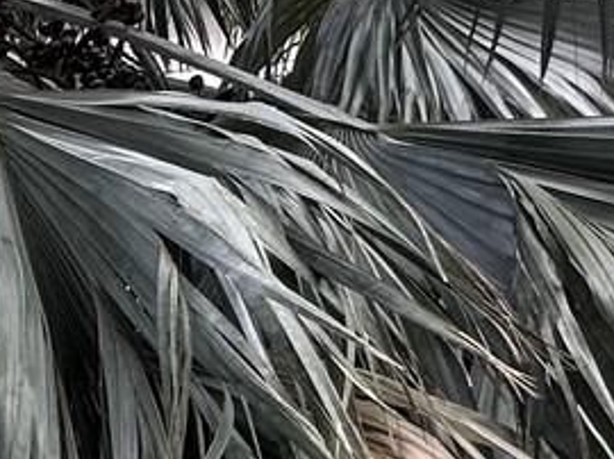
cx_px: -721
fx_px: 1471
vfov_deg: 17.4
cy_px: 441
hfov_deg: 16.1
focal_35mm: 83
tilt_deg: -8.2
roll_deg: +2.5
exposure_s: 1/154
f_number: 2.2
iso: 40
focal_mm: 2.22
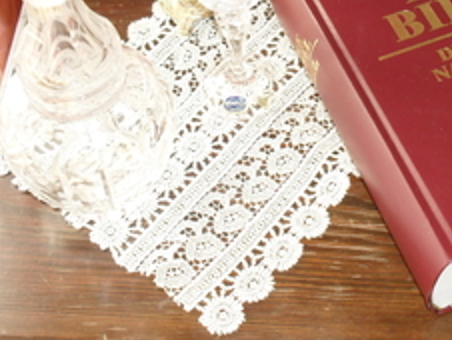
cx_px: 364
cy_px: 64
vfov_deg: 22.6
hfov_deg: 29.5
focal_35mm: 64
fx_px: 837
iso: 160
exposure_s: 1/45
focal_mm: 6.3
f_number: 3.2
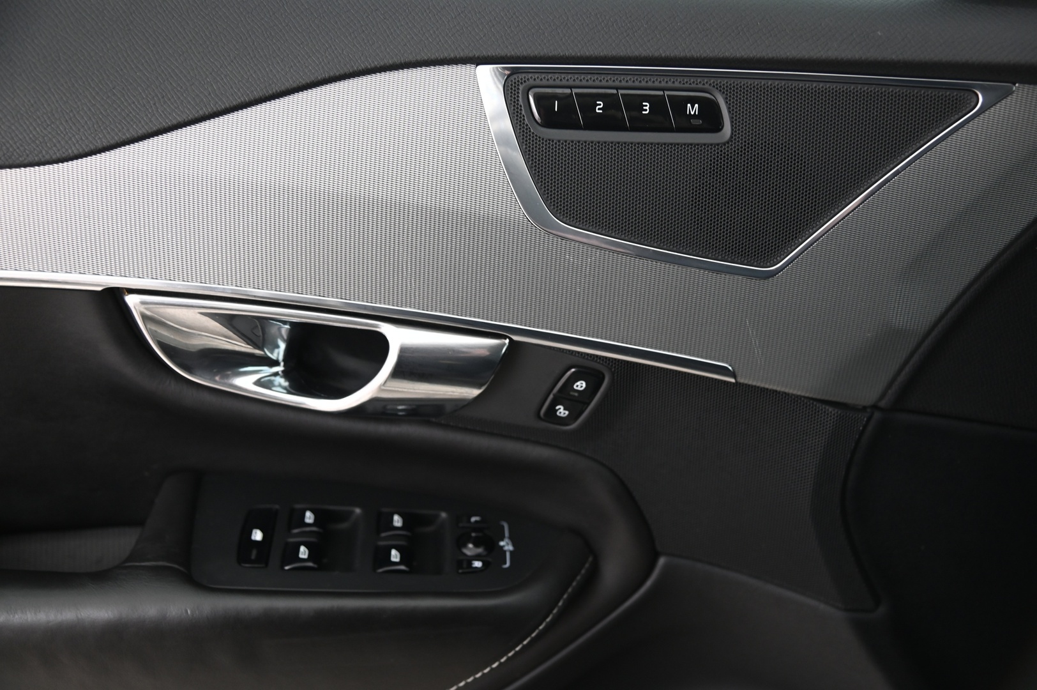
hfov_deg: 48.5
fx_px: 1151
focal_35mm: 40
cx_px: 518
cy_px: 345
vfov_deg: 33.3
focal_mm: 40
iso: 2000
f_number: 4
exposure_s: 1/20
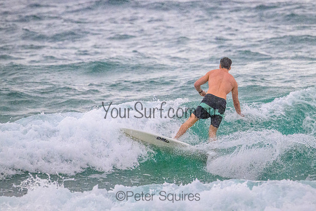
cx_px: 188
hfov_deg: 2.7
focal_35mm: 757
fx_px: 6645
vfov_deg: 1.8
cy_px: 78
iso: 9000
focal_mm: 600
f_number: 11
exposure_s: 1/2000
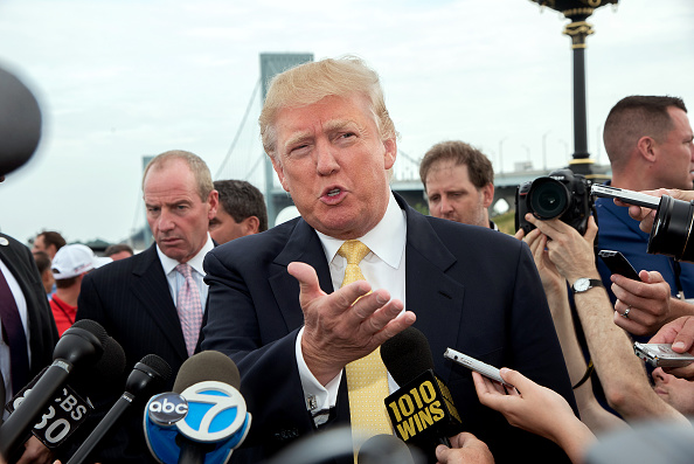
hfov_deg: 30.5
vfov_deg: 20.6
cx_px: 347
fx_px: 1273
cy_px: 232
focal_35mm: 66
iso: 640
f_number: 9
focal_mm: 66
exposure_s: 1/200
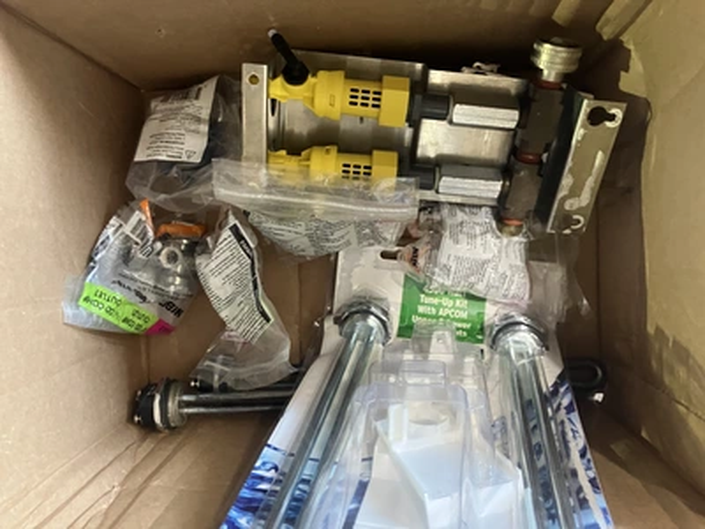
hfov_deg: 63.4
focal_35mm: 28
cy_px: 264
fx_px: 570
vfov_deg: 49.7
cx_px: 352
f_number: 1.8
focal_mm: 3.99
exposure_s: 1/40
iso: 250
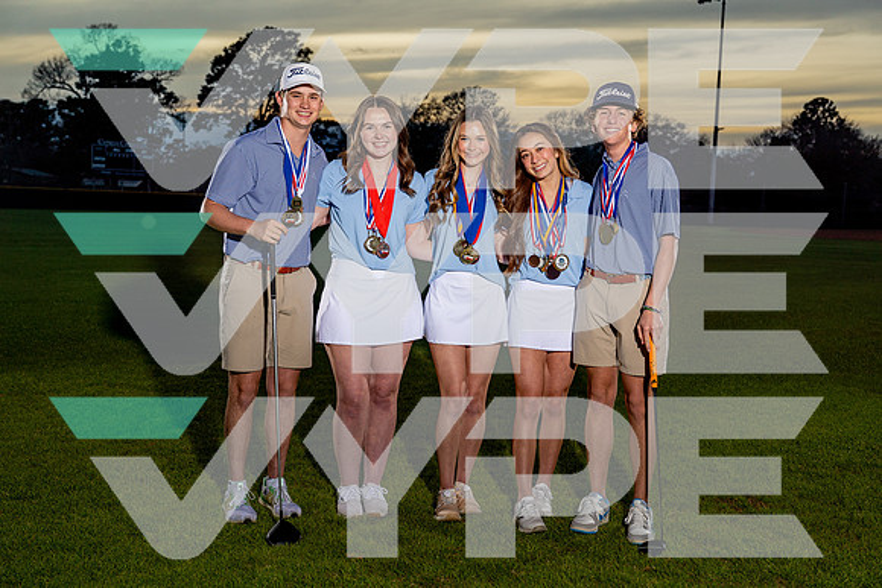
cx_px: 441
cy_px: 294
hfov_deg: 48.3
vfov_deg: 33.3
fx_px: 983
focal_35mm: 40
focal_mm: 39
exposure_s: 1/250
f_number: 4
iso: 200
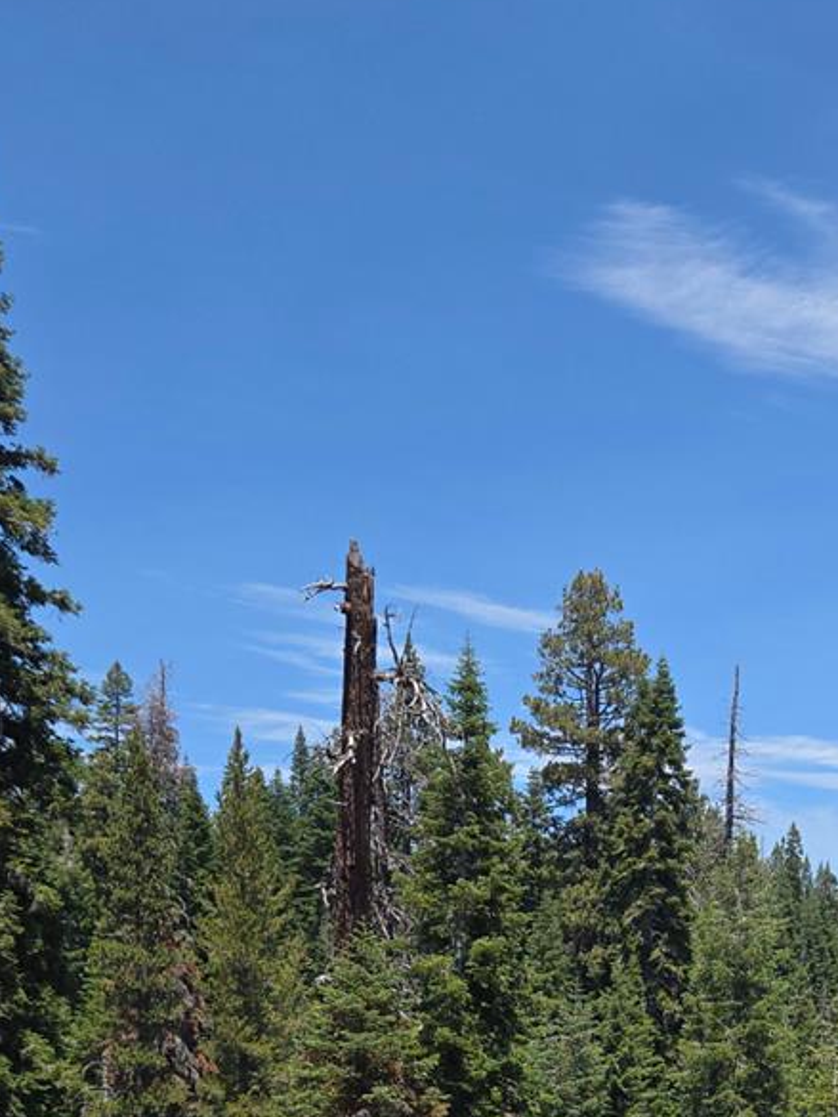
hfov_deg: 24.5
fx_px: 1904
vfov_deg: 28.7
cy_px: 1312
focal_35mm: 59
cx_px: 629
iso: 25
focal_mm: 5.4
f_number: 1.8
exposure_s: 1/1576
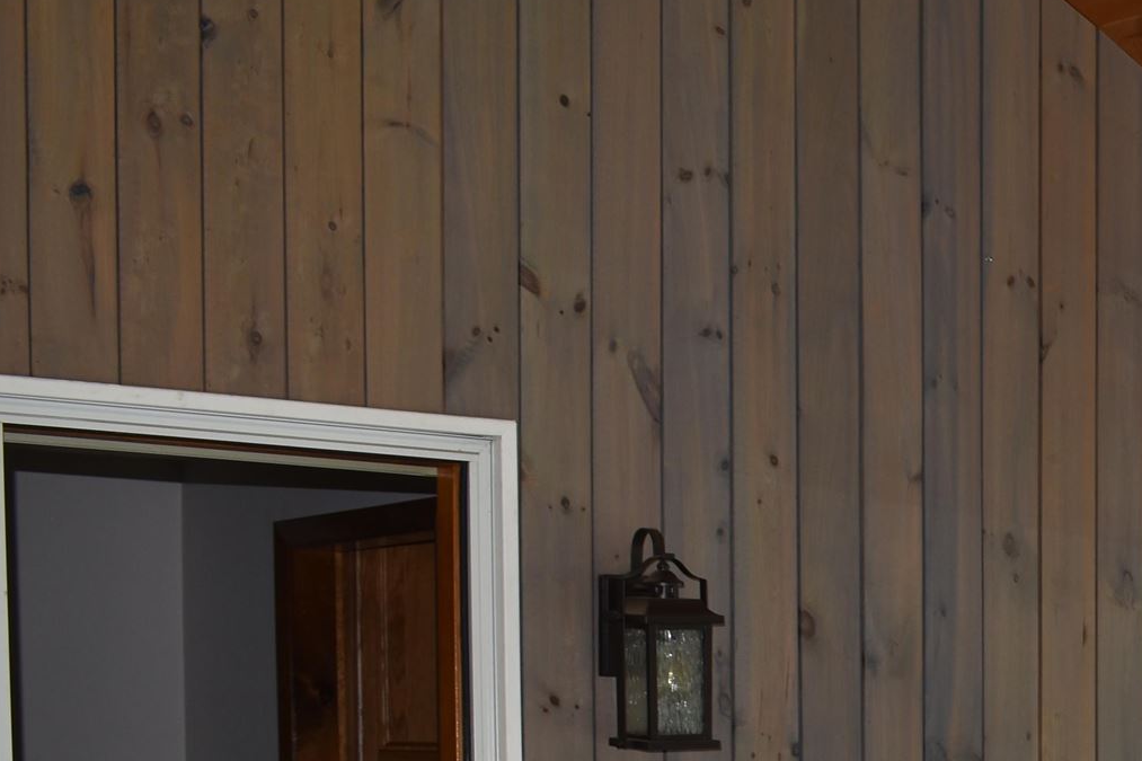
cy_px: 1086
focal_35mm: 91
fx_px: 2886
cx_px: 1548
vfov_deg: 14.2
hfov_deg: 20.2
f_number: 5.6
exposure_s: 1/125
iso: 100
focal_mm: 20
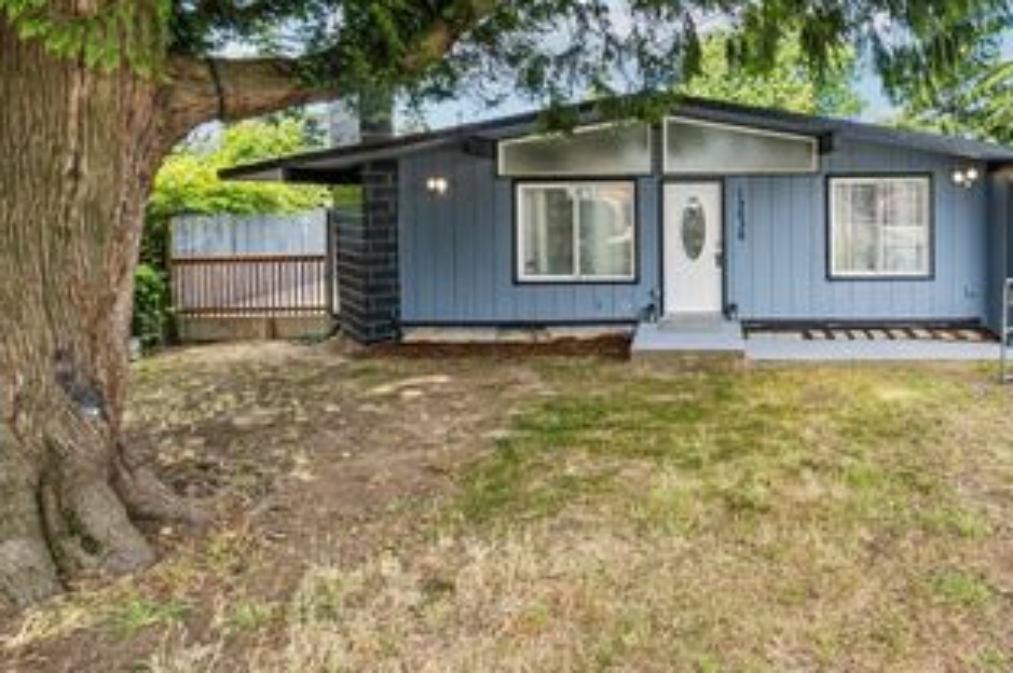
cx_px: 683
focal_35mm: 24
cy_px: 196
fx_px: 675
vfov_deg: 51.5
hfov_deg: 71.4
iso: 250
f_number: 9
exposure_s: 1/80
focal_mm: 10
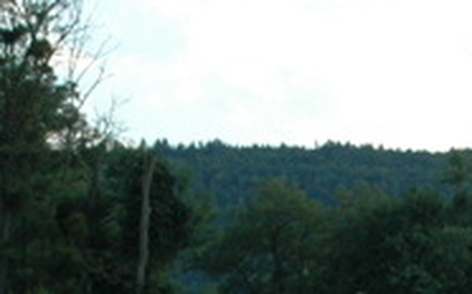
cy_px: 663
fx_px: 3069
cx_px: 411
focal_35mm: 239
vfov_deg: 5.3
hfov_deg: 8.8
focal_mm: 29
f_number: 7.1
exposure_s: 1/200
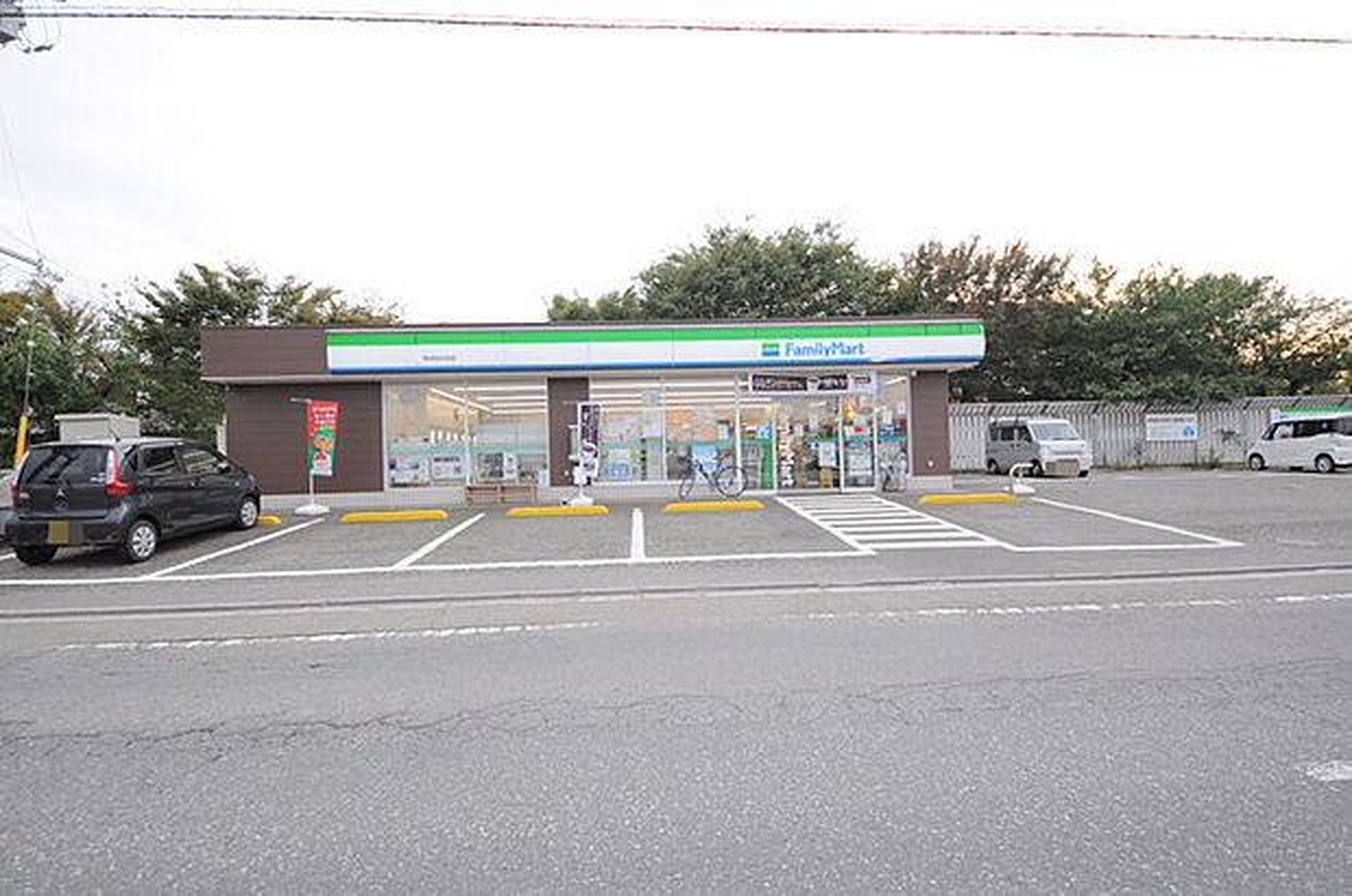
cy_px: 448
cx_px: 676
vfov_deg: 69.4
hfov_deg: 92.5
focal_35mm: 17
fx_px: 647
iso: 360
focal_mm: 11.5
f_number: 5.6
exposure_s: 1/125
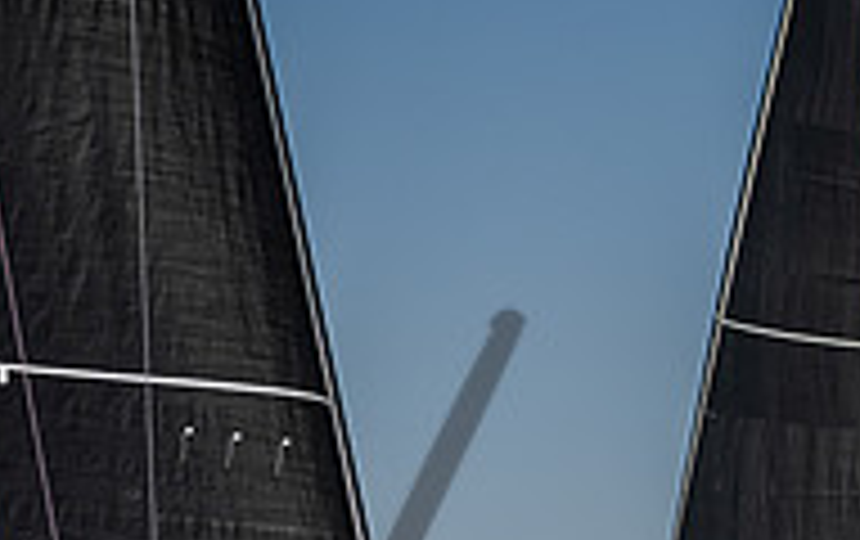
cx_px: 567
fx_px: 7253
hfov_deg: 6.8
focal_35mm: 309
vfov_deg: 4.2
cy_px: 821
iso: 400
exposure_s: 1/8000
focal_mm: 100
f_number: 4.5
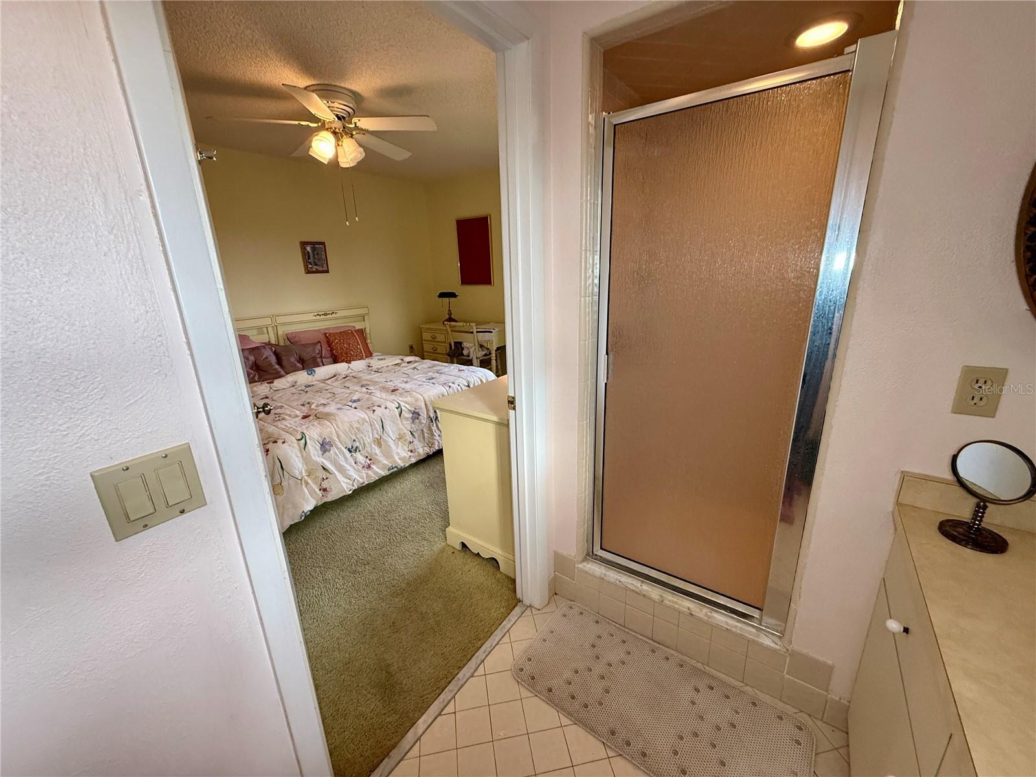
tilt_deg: -14.9
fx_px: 419
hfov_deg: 102.1
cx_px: 518
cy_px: 388
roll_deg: +0.6
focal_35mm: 14
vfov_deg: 85.7
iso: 250
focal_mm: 2.22
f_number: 2.2
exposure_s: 1/120
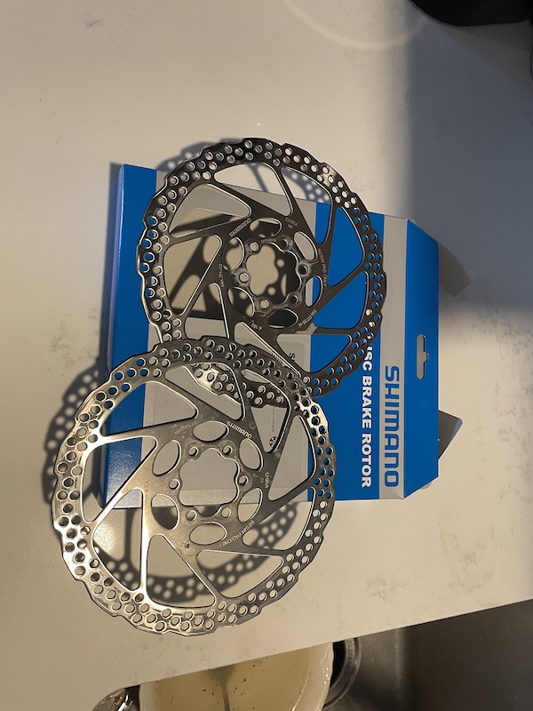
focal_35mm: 26
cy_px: 356
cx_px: 266
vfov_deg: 67.3
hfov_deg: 53.1
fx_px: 534
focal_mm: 4.2
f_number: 1.6
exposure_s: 1/60
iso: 200
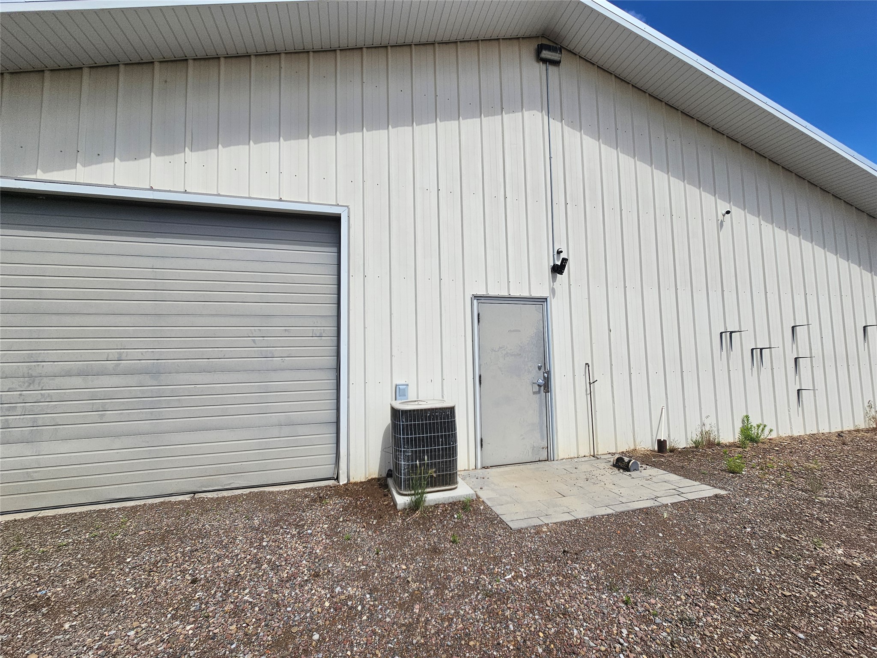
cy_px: 329
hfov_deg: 106.2
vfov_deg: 89.9
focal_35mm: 13
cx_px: 438
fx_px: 329
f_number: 2.2
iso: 50
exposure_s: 1/4873
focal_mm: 2.2
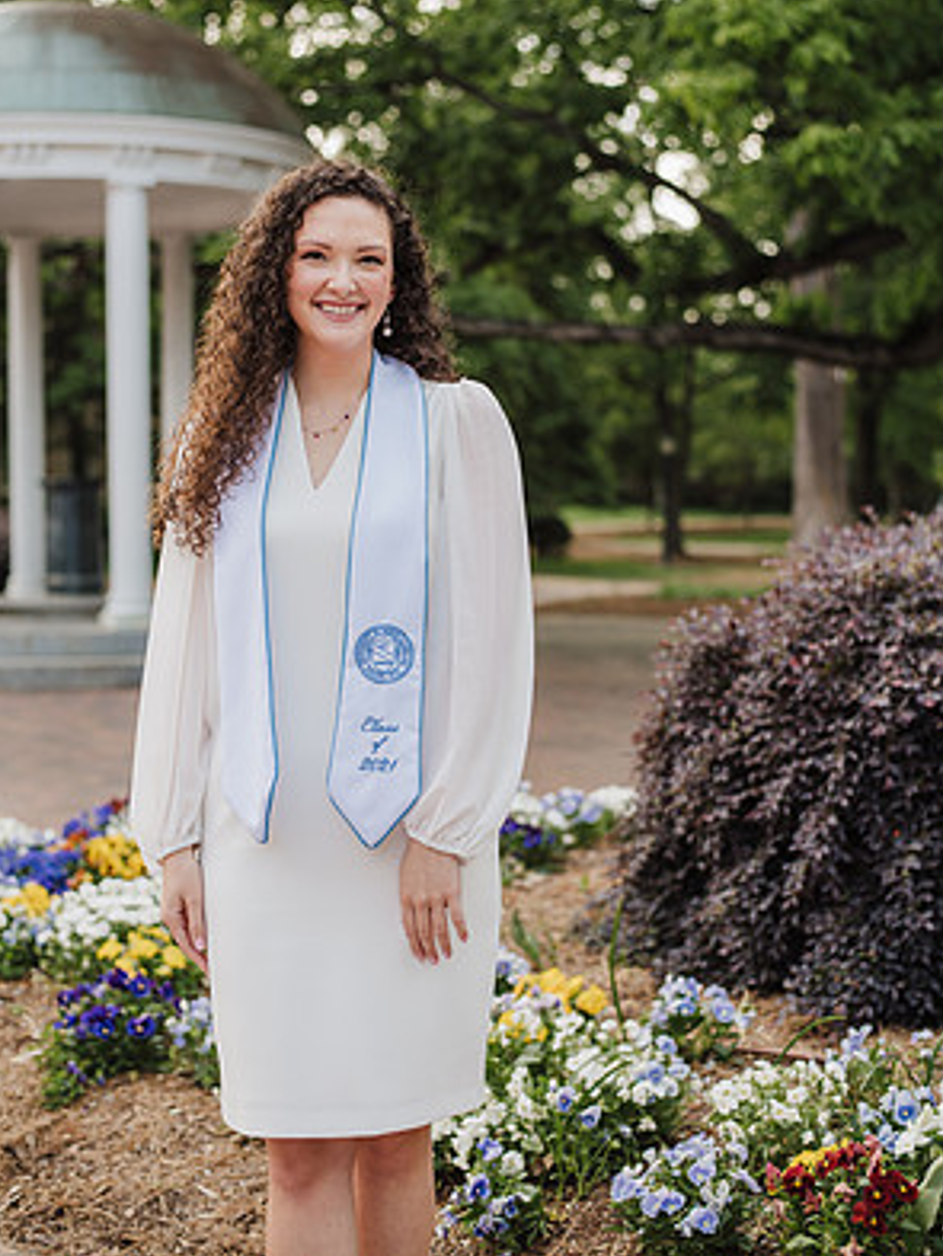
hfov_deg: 26.6
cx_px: 470
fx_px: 1997
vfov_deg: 34.9
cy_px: 540
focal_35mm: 55
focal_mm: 50
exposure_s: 1/640
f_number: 2.5
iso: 200
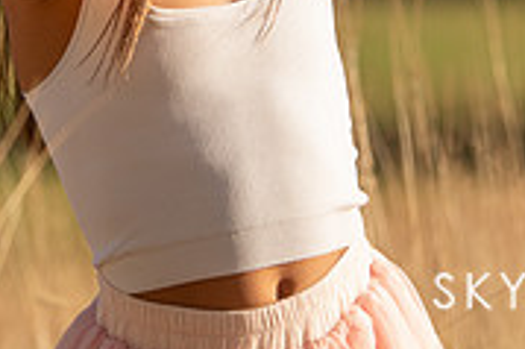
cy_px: -202
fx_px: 5289
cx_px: 97
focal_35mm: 363
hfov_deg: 5.7
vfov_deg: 3.8
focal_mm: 112
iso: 500
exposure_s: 1/8000
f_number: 2.8
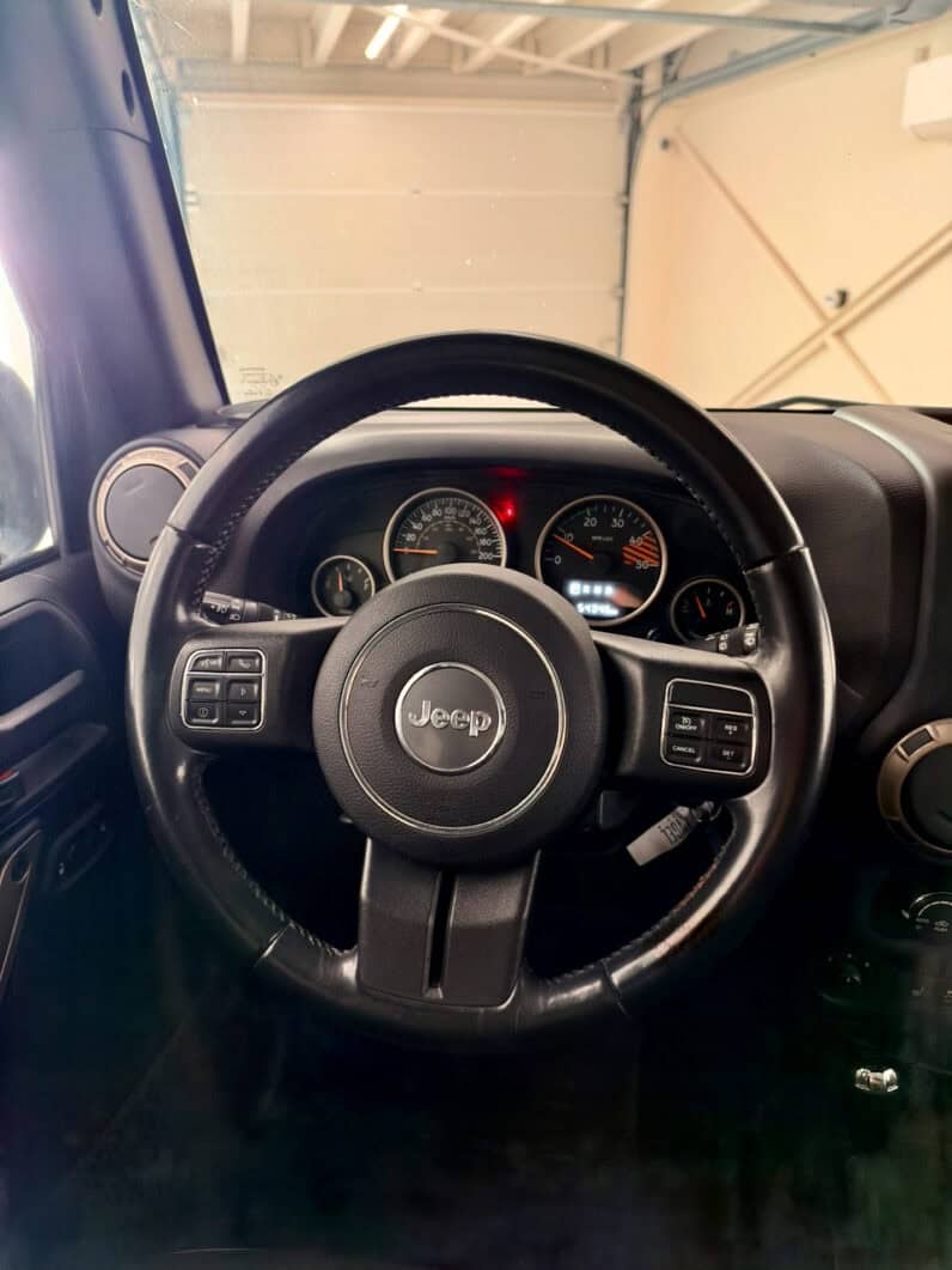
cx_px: 476
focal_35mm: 24
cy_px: 635
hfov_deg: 56.8
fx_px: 880
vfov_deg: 71.6
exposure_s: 1/60
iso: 320
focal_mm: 6.9
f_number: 1.5
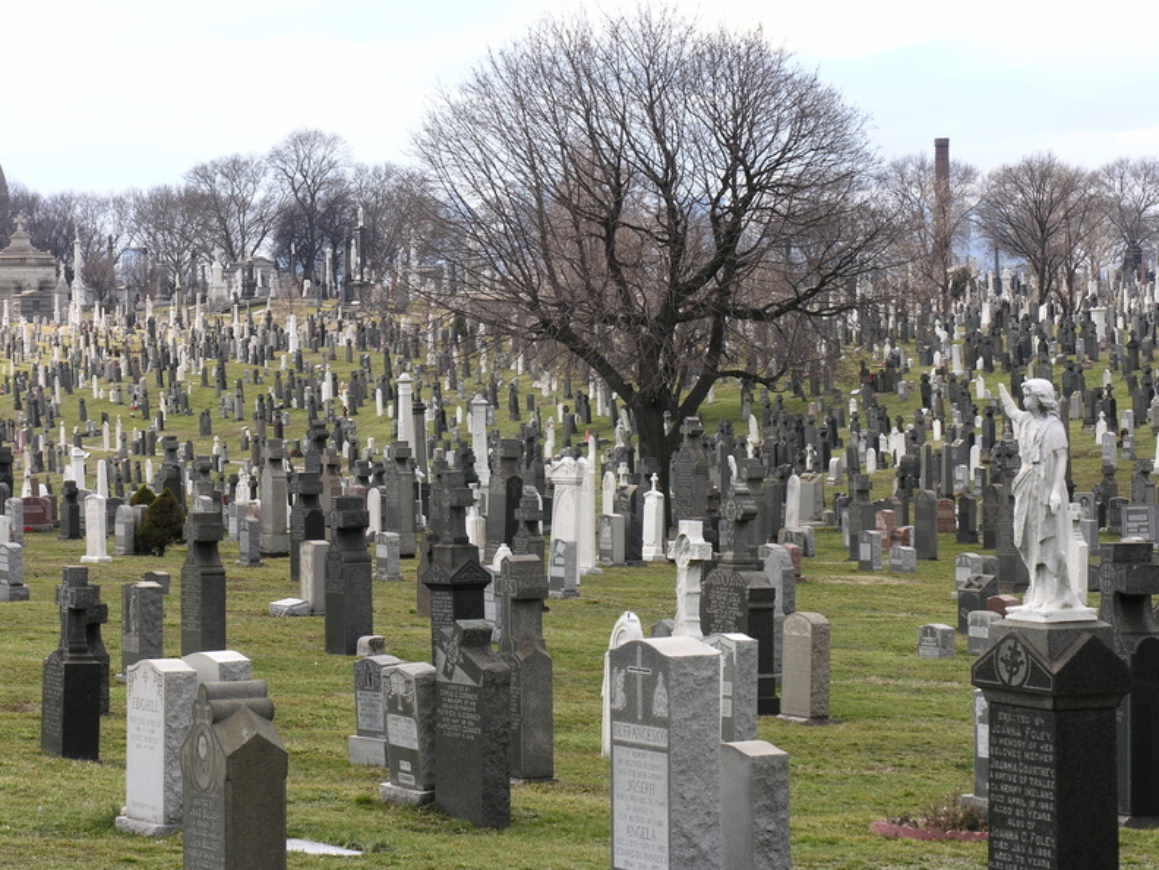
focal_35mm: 127
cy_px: 435
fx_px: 4252
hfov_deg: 15.5
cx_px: 580
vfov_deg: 11.7
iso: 50
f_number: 7.6
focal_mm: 32.4
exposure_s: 1/66.4
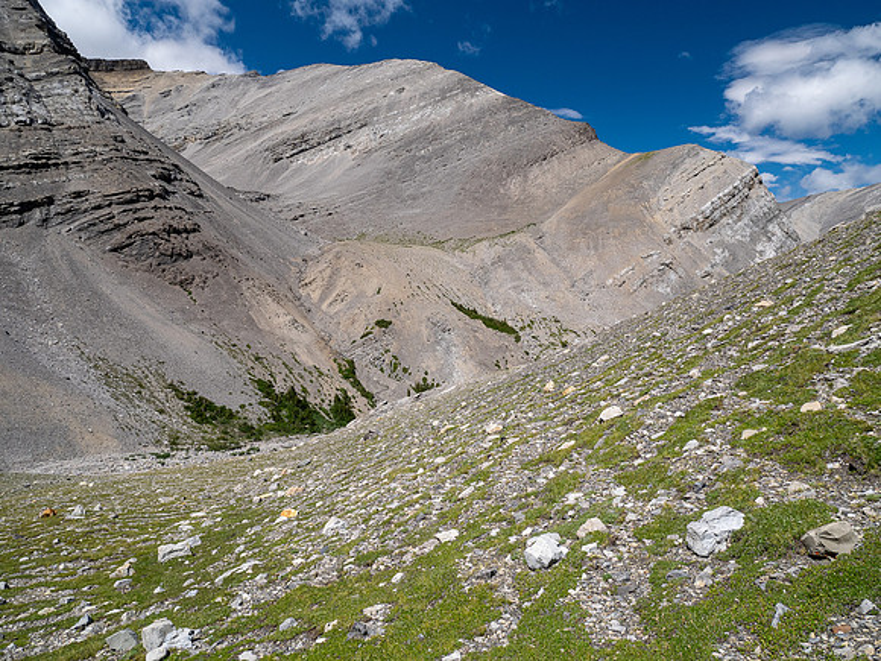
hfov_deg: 71.6
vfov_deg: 56.8
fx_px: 611
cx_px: 440
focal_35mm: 24
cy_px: 330
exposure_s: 1/320
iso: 200
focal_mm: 12
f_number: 8
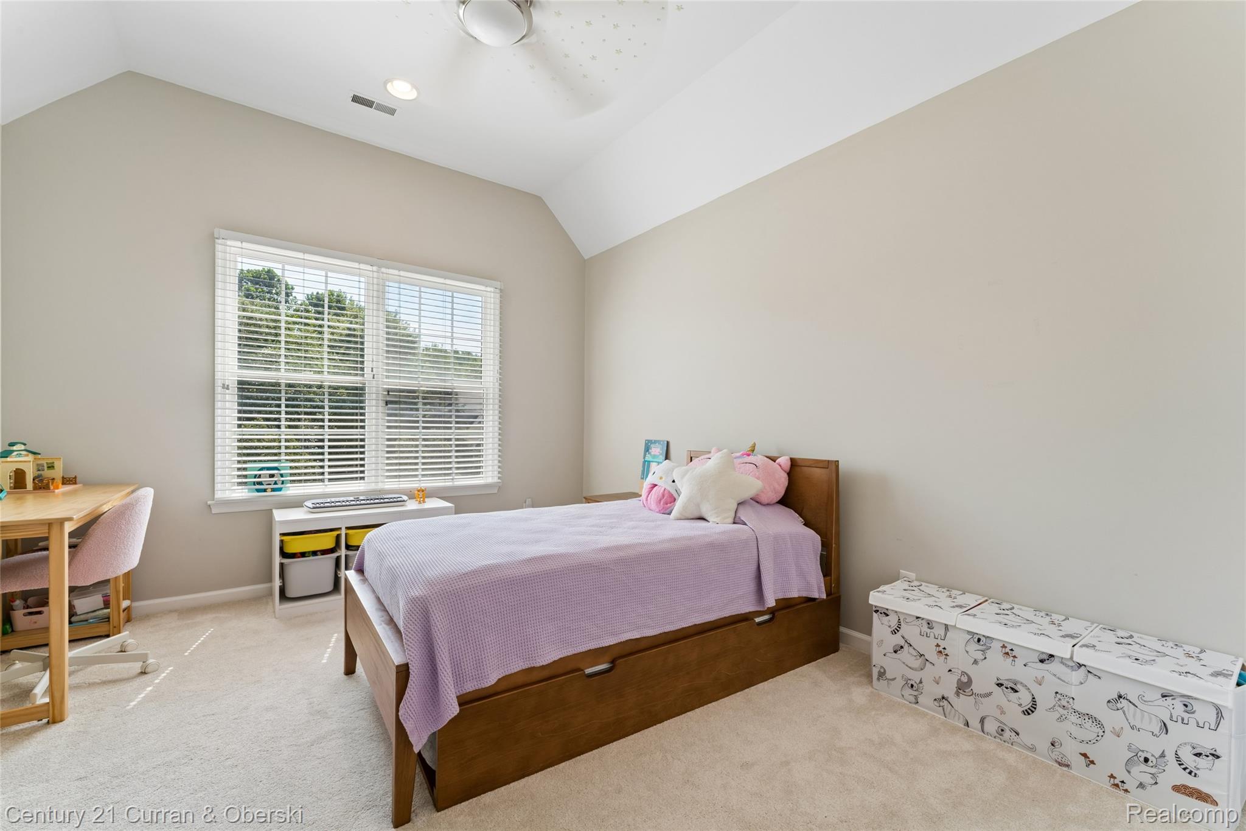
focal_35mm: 15
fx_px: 509
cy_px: 416
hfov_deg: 101.5
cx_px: 623
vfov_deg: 78.4
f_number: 13
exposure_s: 1/30
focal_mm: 14.7
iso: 400
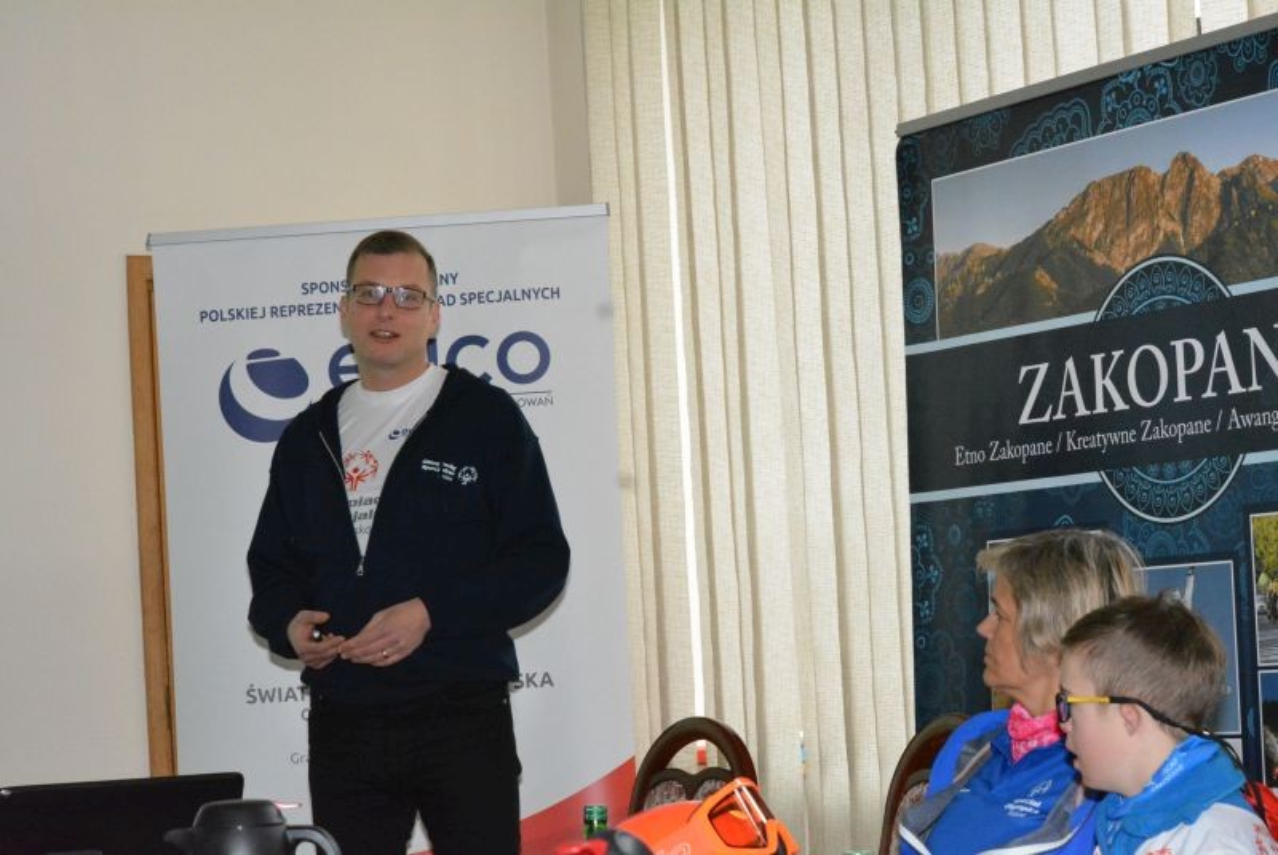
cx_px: 639
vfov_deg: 15.7
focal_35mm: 87
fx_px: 3091
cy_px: 428
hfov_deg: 23.4
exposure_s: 1/80
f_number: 11
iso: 6400
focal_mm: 58
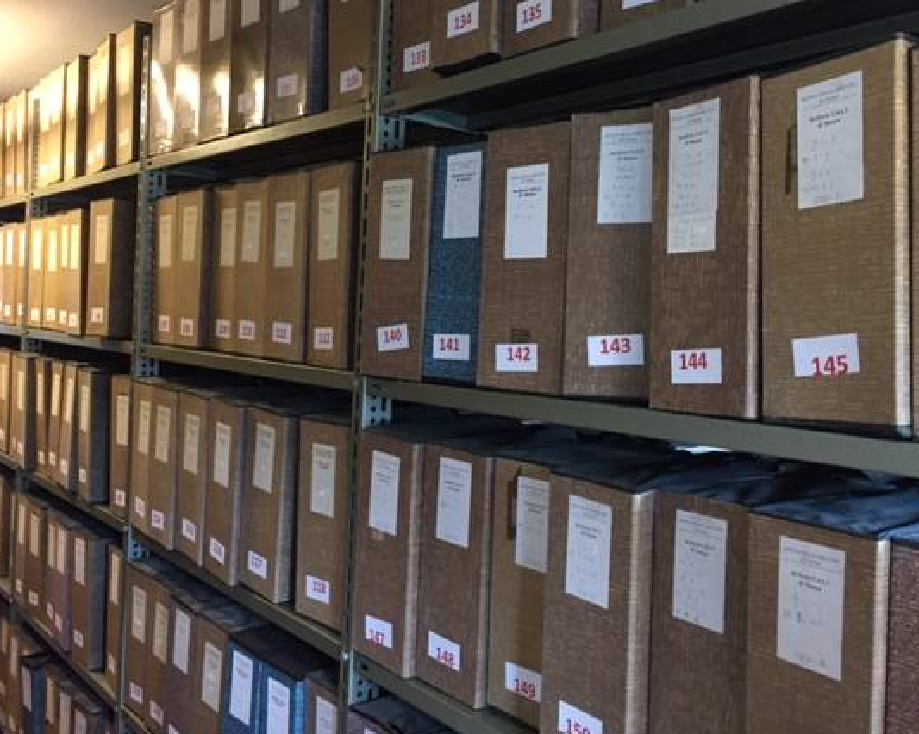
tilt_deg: -1.3
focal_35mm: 34
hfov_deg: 52.9
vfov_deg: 43.3
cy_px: 331
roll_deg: -2.7
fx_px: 924
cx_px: 445
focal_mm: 4.15
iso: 200
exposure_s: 1/33
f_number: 2.2
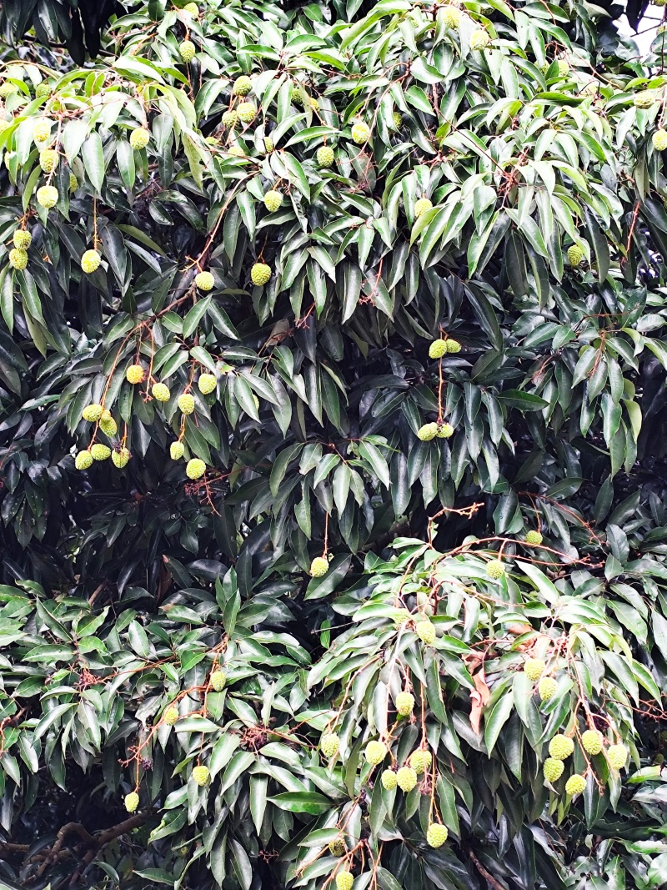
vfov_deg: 21.1
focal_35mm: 93
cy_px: 445
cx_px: 334
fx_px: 2390
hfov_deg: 15.9
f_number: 1.65
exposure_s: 1/33.3
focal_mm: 6.19
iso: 160
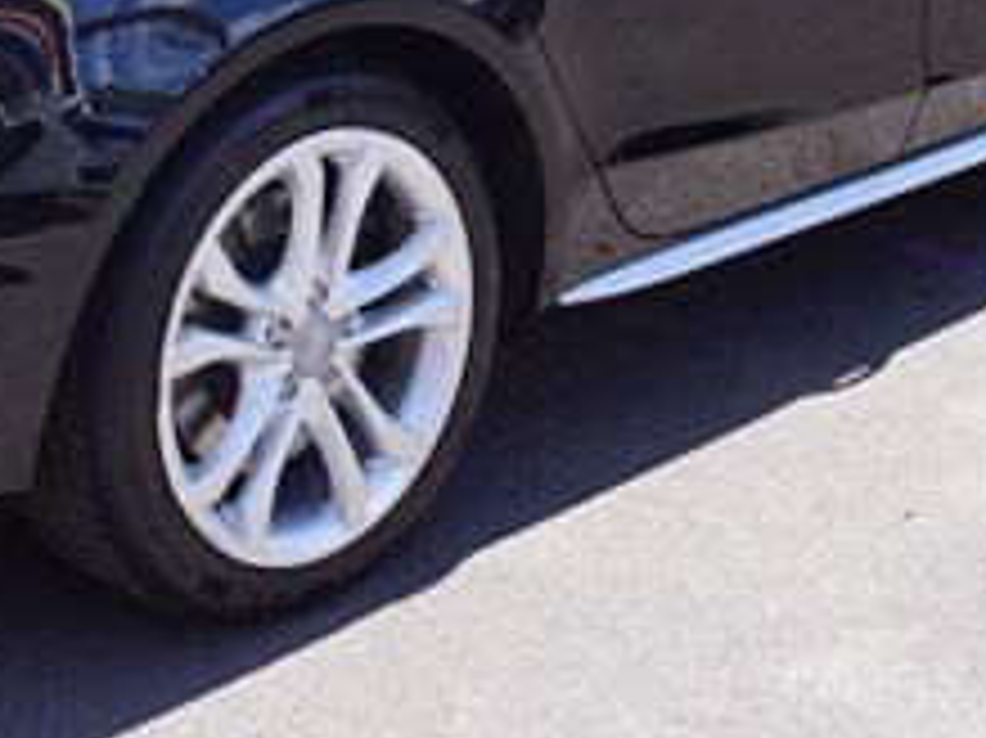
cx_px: 185
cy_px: -32
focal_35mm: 88
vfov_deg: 16.3
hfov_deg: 21.9
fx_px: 2517
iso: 100
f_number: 9
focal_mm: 21
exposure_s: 1/80
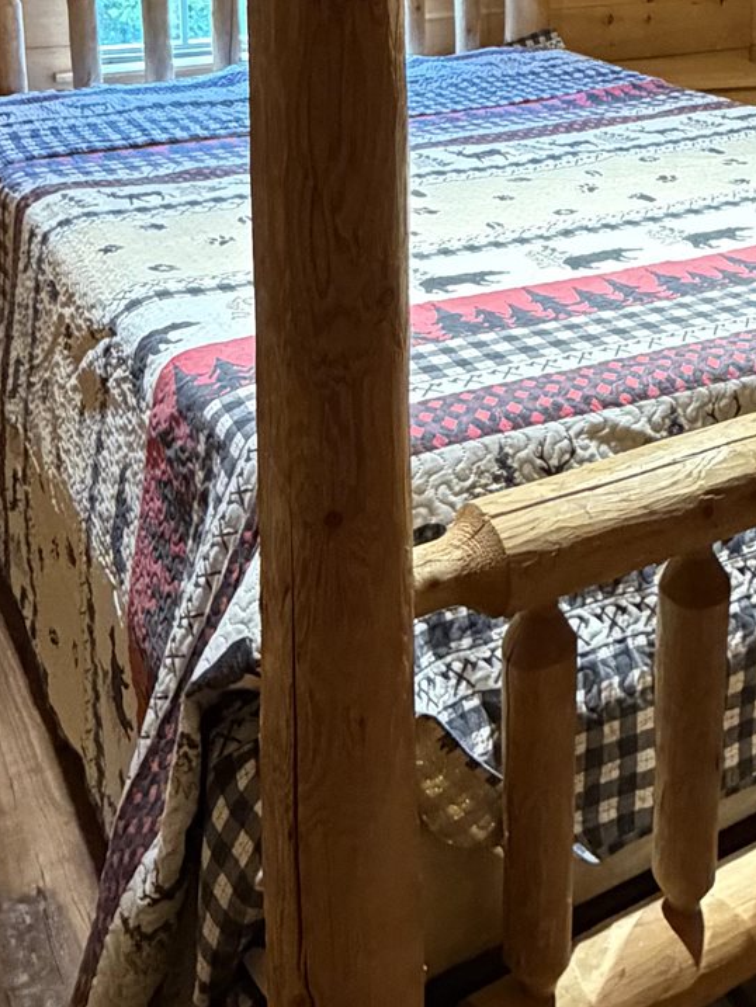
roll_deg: -0.7
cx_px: 571
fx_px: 1310
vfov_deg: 38.9
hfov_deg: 31.6
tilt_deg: -10.9
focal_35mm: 45
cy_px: 87
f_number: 2.2
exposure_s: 1/60
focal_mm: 2.22
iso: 800
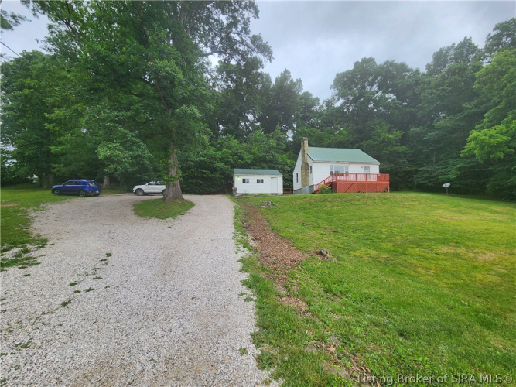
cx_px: 258
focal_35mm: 13
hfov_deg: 106.2
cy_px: 194
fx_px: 194
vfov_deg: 89.9
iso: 50
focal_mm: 2.2
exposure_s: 1/1145
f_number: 2.2
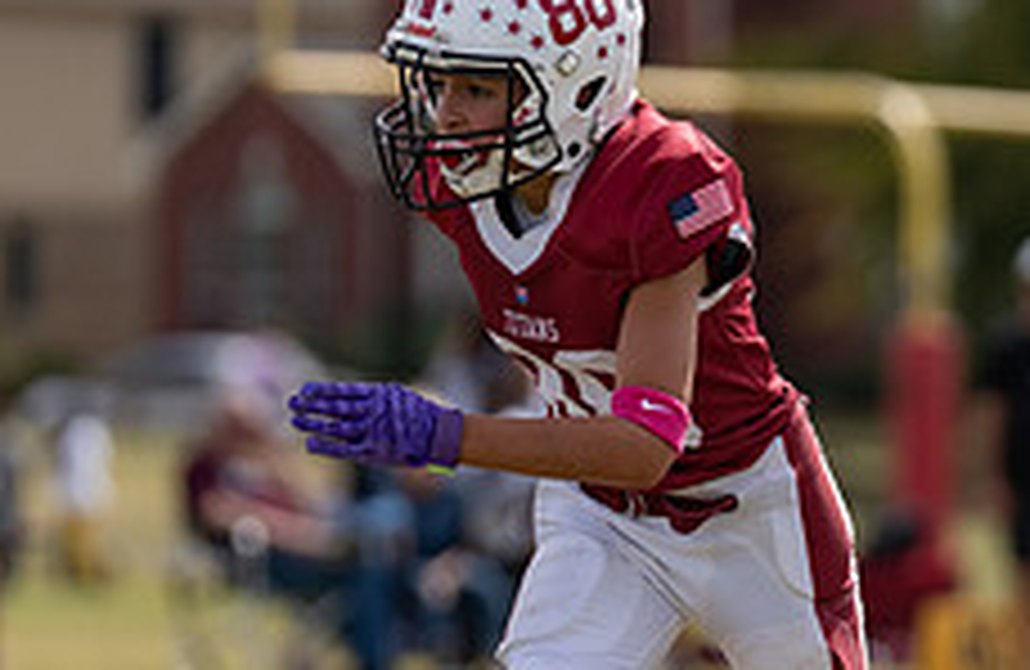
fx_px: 18289
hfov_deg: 3.2
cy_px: 434
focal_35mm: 644
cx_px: 630
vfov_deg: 2.1
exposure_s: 1/2500
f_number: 3.2
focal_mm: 200
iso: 125
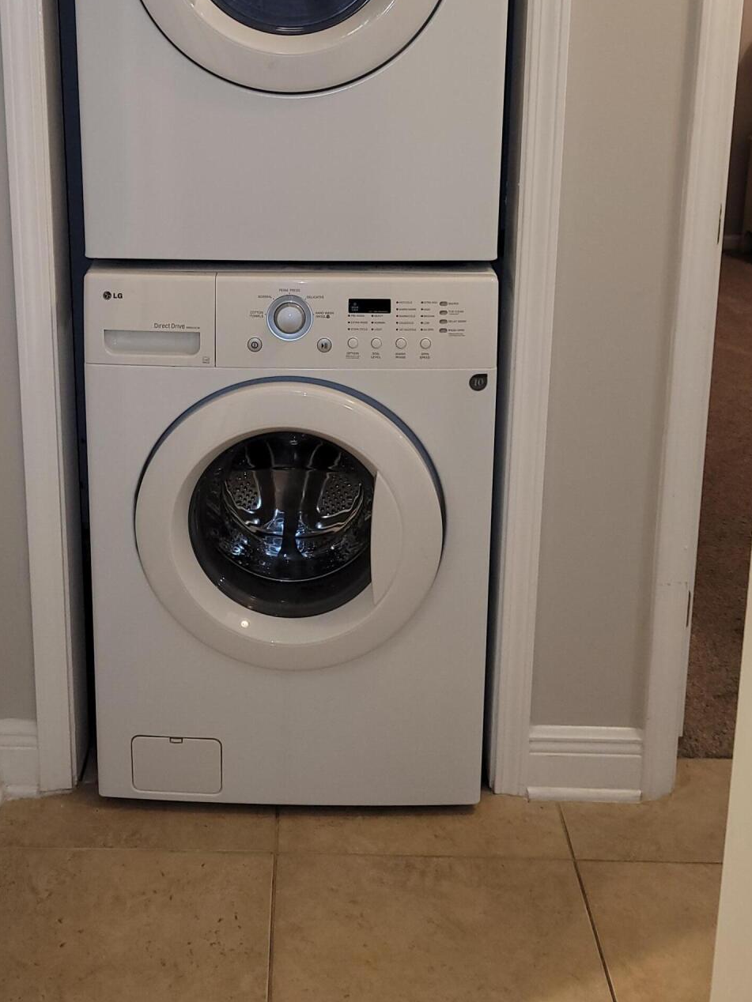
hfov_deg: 35.0
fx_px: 1188
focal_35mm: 41
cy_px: 225
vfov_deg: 44.0
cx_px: 300
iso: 100
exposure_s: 1/40
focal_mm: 5.4
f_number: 1.8
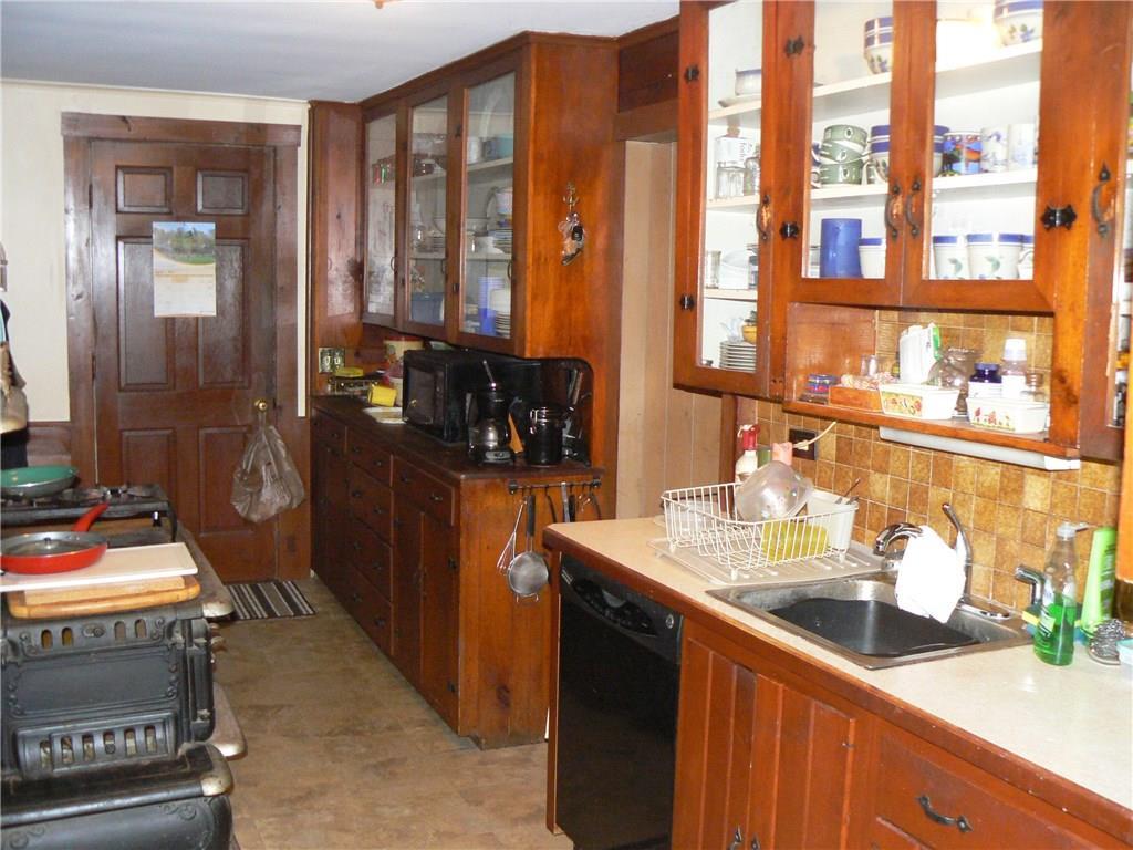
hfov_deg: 51.4
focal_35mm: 36
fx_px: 1178
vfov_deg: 39.7
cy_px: 425
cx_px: 566
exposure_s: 1/30
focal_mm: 6
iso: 250
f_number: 2.8
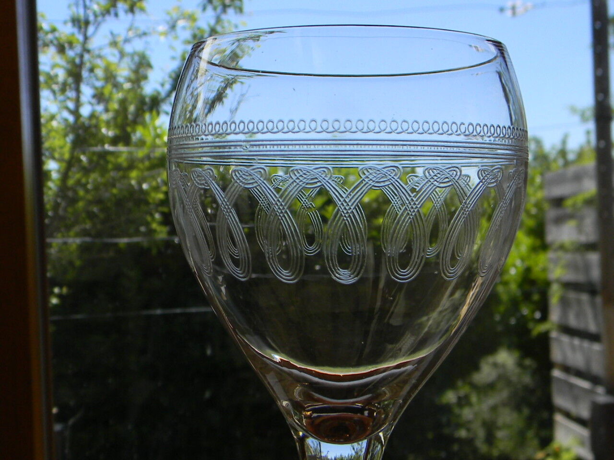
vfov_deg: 49.7
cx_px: 307
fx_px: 497
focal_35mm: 28
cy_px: 230
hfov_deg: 63.4
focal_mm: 5
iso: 80
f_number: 3.5
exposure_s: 1/719
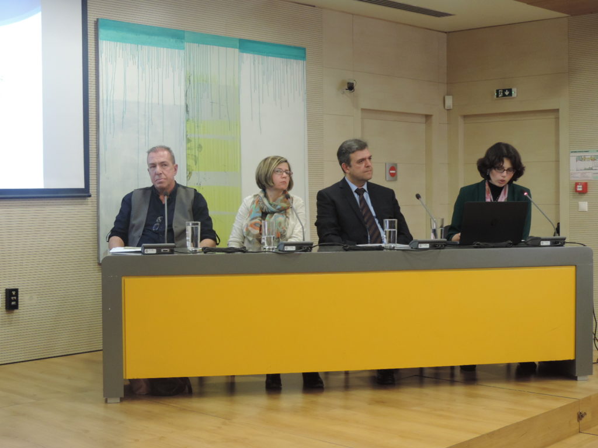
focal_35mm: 55
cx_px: 299
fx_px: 950
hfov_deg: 34.9
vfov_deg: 26.6
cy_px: 224
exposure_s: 1/25
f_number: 3.7
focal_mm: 9.8
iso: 400
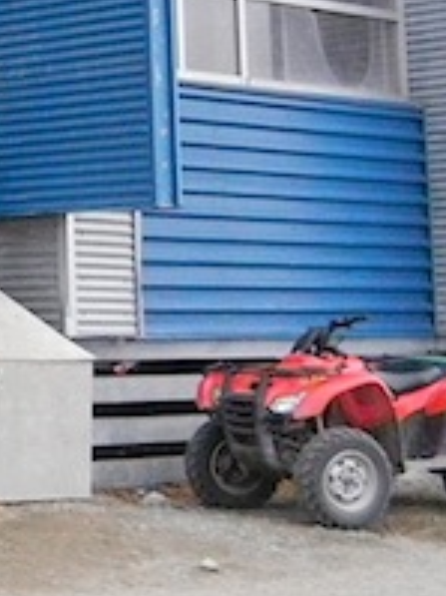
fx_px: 2218
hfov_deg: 10.7
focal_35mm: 129
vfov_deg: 15.1
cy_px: 51
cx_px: -365
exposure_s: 1/1779
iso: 1600
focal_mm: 8.1
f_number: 7.6
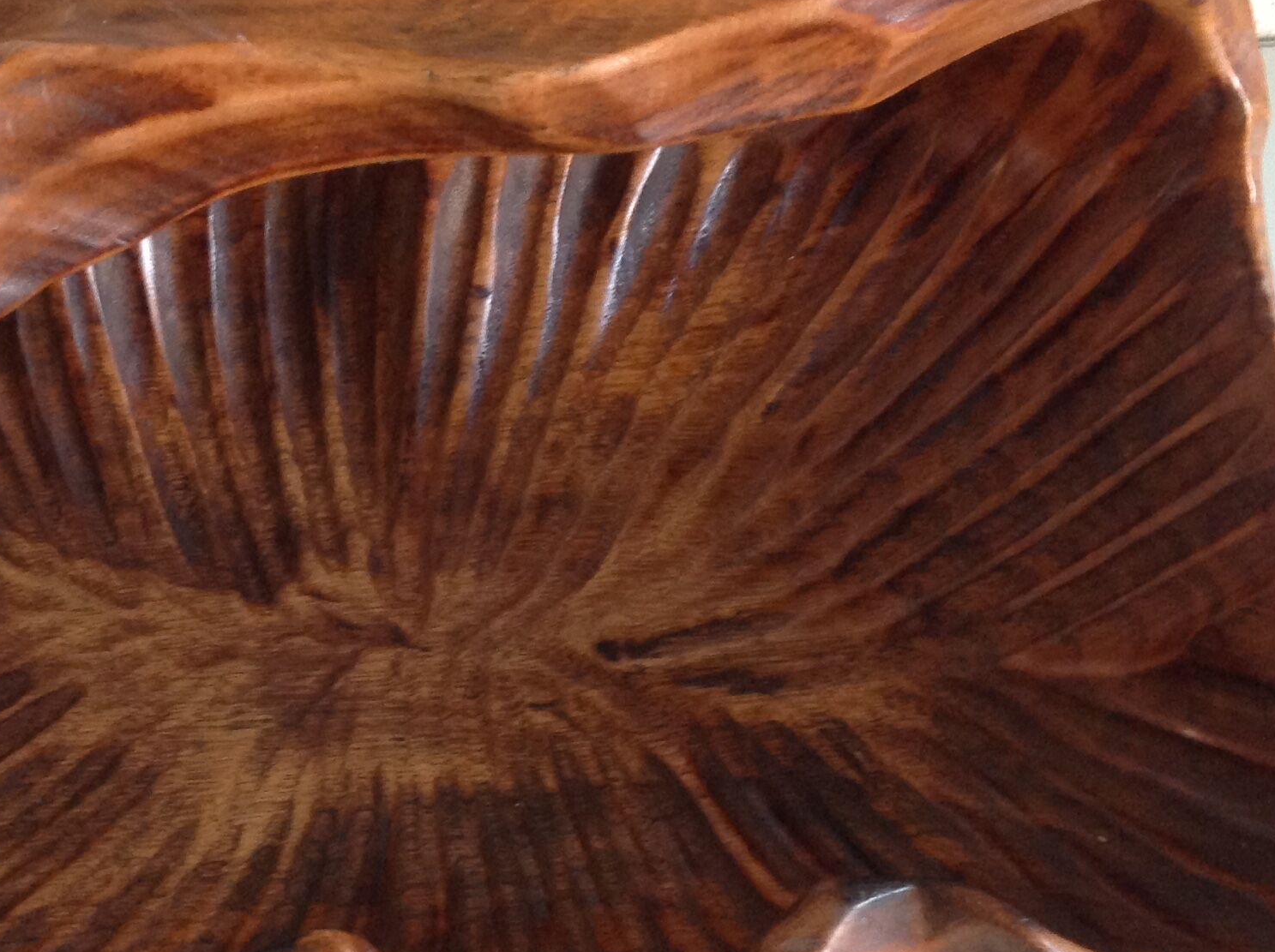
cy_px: 442
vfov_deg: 24.0
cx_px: 372
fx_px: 2244
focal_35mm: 61
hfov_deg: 31.3
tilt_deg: -51.8
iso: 250
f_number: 2.4
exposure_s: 1/15
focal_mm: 4.28
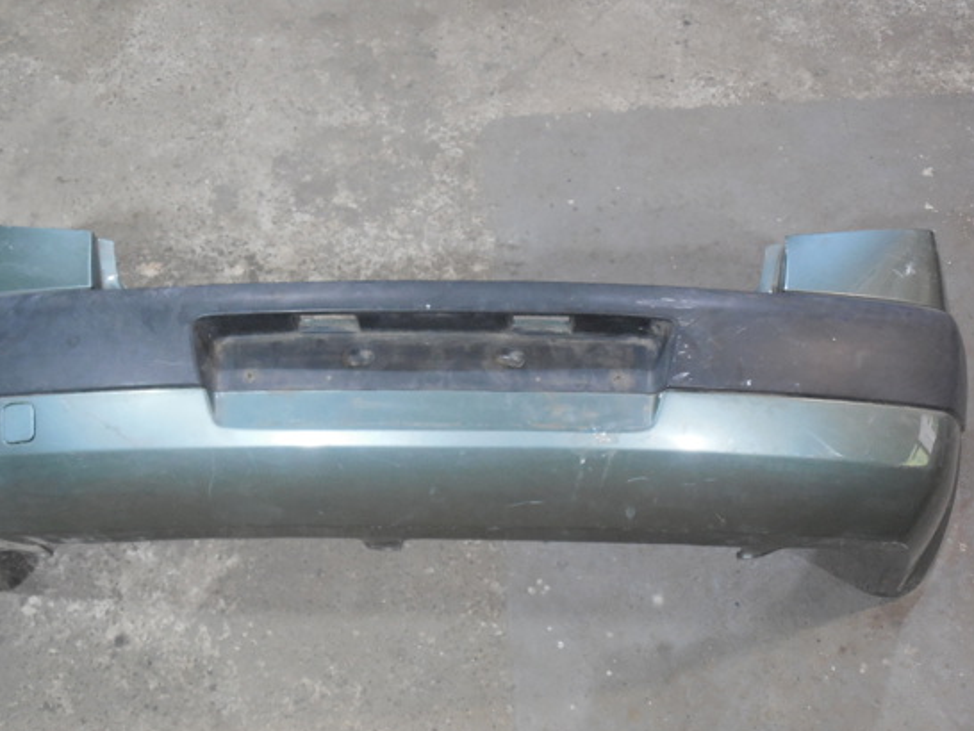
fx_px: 1154
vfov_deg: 35.1
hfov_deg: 45.7
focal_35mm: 41
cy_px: 412
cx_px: 457
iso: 400
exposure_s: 1/8
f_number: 3.7
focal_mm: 6.3
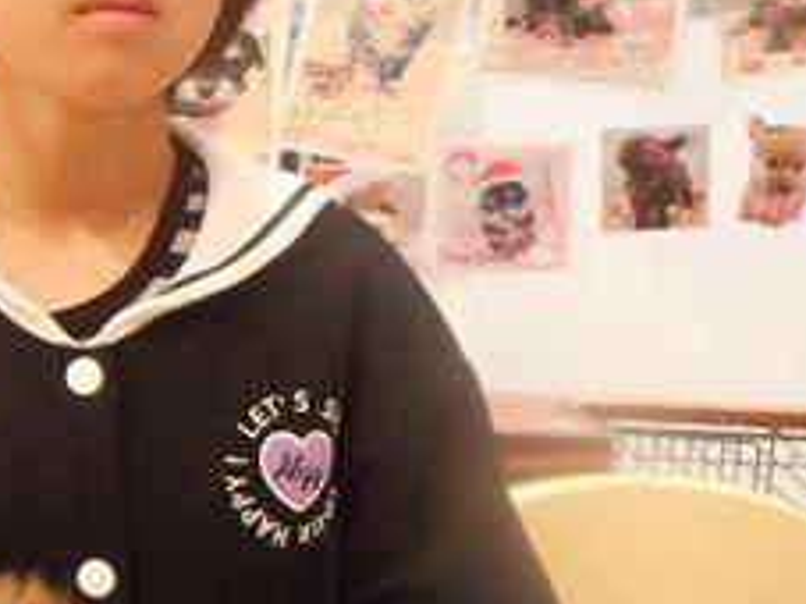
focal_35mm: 66
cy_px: 270
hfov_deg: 27.7
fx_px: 1536
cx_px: -4
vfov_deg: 22.2
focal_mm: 4.5
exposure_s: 1/15
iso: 400
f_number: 3.7
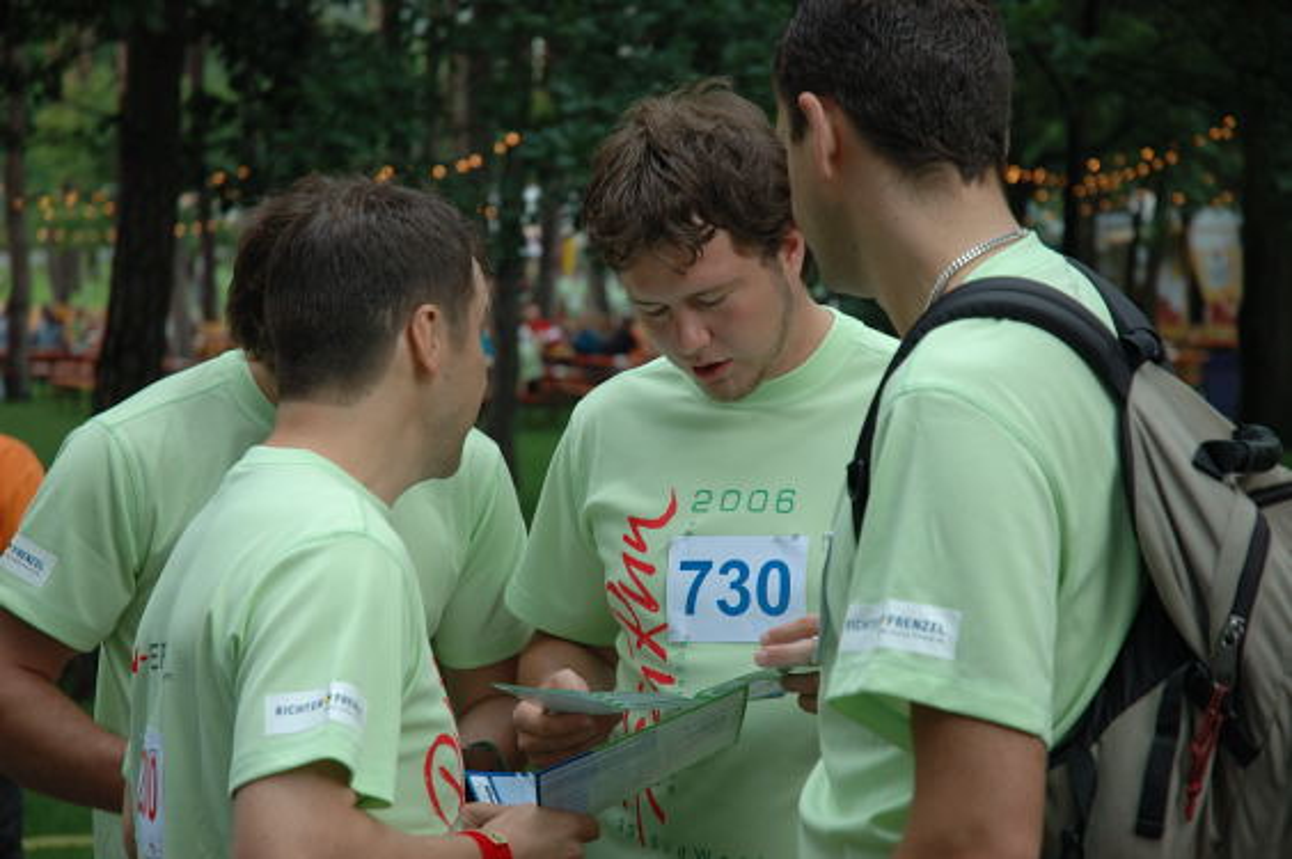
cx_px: 646
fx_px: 3496
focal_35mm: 98
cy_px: 430
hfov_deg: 20.9
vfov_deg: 14.0
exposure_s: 1/90
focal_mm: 65
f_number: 4.5
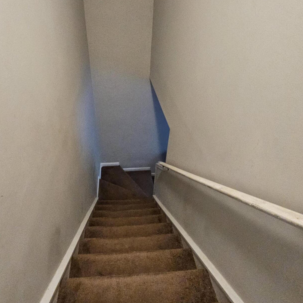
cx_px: 126
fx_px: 188
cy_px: 115
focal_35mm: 19
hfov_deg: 77.1
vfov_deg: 76.4
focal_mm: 2.2
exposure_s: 1/30
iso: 500
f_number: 2.2
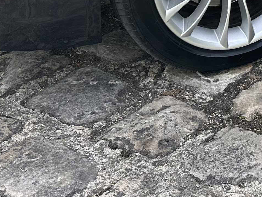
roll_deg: -1.7
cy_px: -203
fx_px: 765
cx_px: 382
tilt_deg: -10.6
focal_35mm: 101
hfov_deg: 17.6
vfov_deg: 12.7
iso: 80
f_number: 1.78
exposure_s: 1/756
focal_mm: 6.86
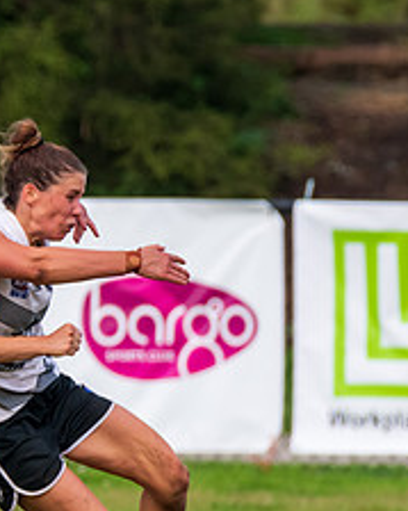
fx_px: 32338
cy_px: 683
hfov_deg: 0.7
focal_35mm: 2141
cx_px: -20
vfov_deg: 0.9
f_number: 7.1
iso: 800
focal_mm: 550
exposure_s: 1/1250
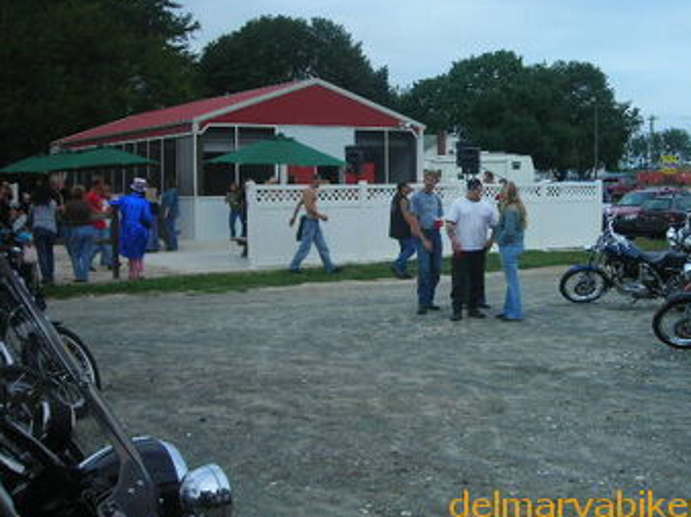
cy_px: 217
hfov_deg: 41.9
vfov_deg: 32.1
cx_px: 407
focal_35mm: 45
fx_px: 898
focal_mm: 6.3
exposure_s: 1/315
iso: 50
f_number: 3.2
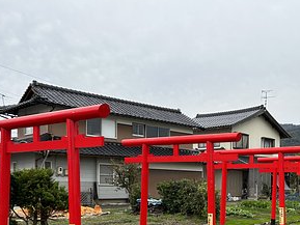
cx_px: 253
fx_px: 399
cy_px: 193
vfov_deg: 30.4
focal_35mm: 46
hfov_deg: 39.1
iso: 50
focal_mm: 5.7
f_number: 1.5
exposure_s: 1/2632
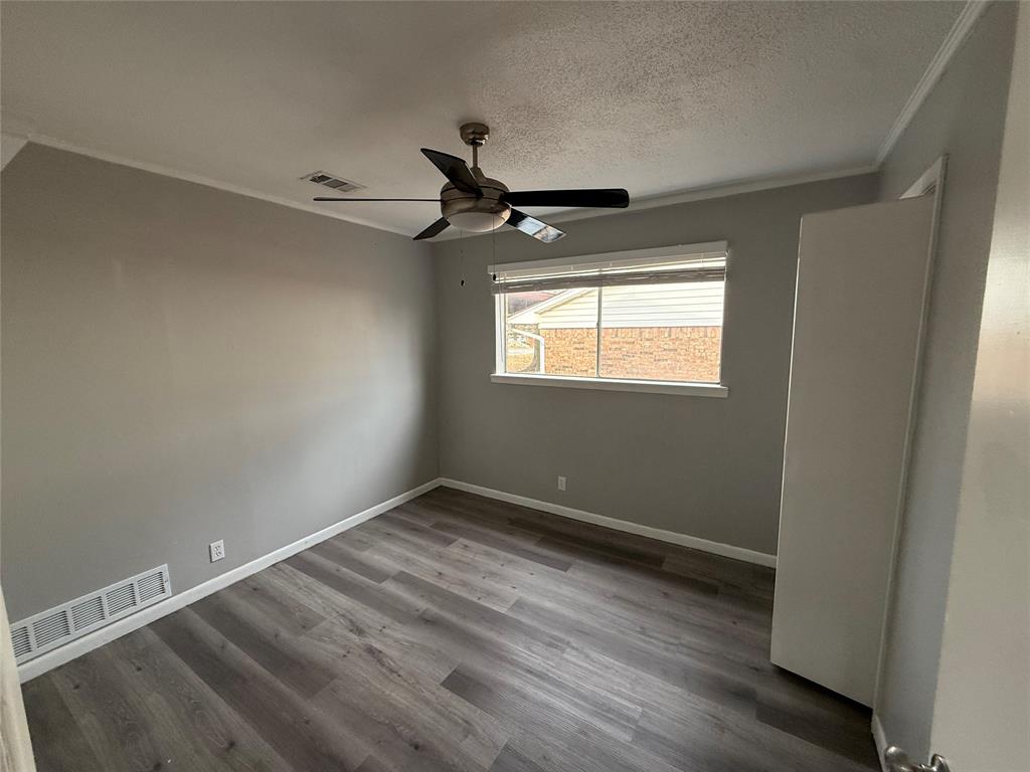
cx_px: 515
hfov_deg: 102.1
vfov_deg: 85.7
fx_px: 417
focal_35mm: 14
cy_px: 386
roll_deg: +0.1
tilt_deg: -7.5
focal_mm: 2.22
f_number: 2.2
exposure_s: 1/99
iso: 160
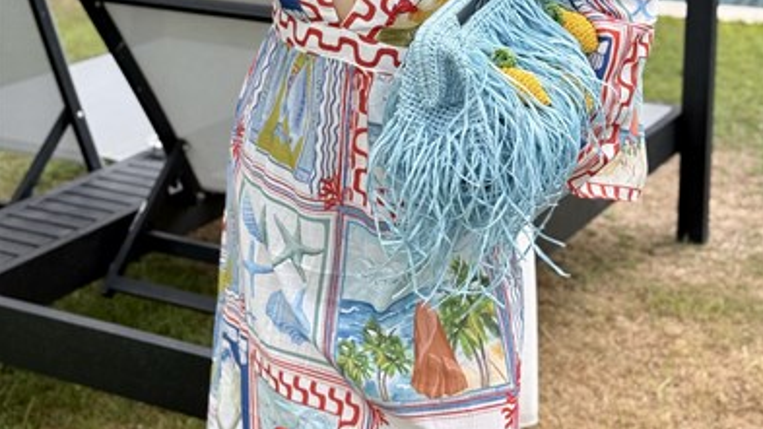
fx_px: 1436
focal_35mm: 71
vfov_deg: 16.5
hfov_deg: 29.7
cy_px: -30
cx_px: 384
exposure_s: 1/1203
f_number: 1.78
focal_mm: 6.76
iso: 64
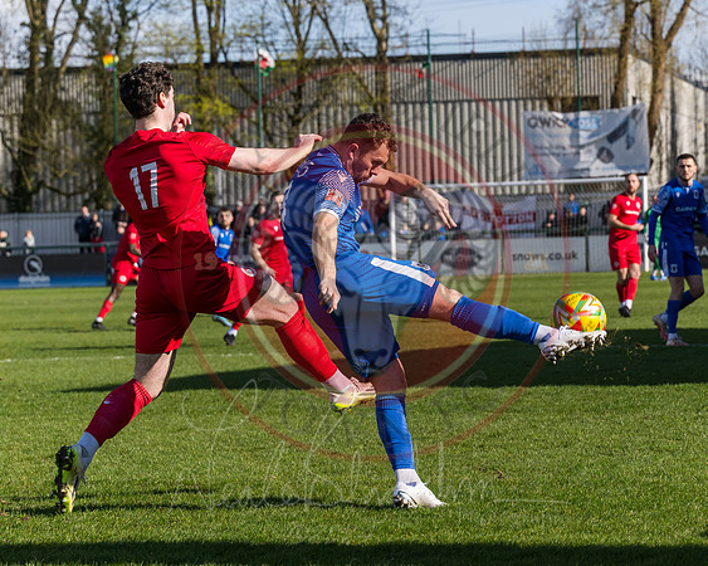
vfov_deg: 10.8
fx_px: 2980
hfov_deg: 13.5
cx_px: 465
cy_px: 293
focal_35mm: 142
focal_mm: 70
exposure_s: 1/2000
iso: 100
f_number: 4
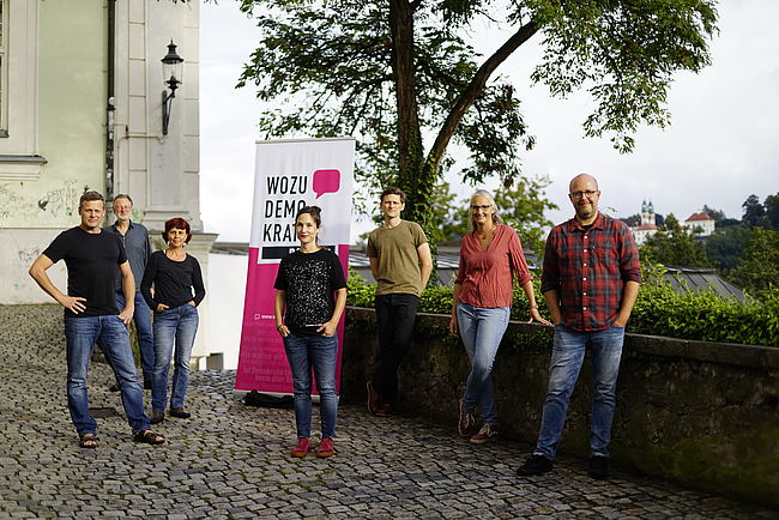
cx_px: 390
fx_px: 1082
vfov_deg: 27.0
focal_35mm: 50
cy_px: 260
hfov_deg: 39.6
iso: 200
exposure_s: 1/2000
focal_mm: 50
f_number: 2
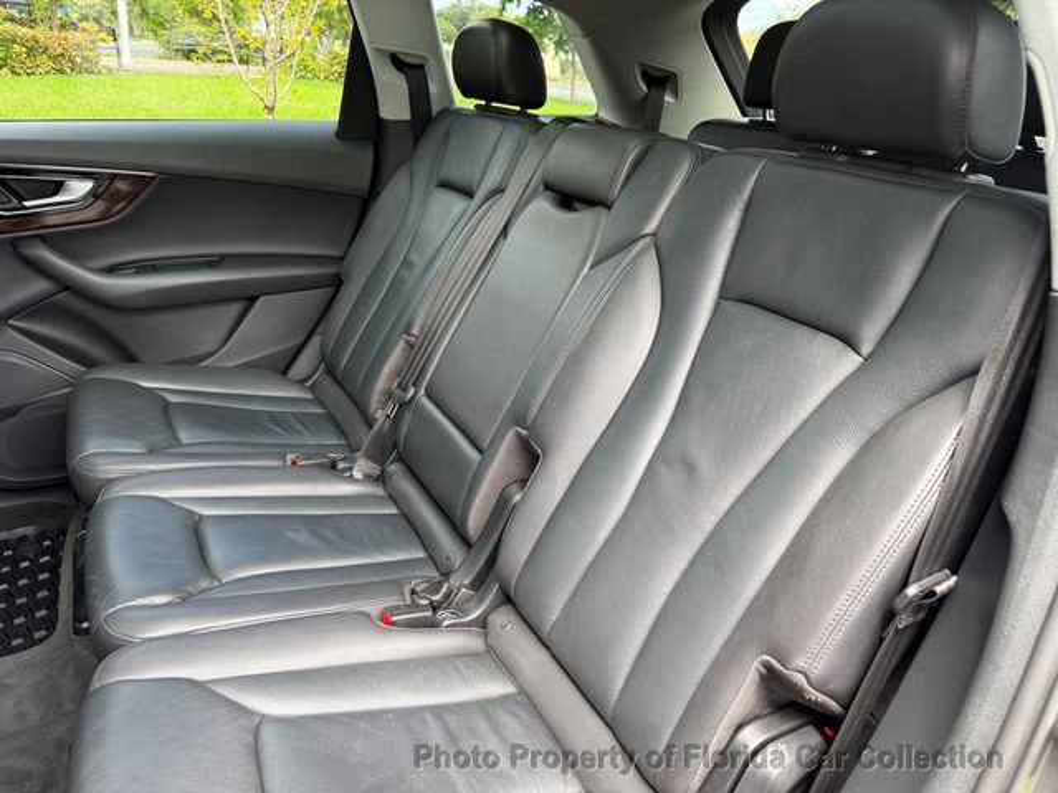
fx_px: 734
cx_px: 529
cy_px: 396
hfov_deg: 71.6
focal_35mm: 24
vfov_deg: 56.8
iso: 125
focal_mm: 6.76
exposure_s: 1/121
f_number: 1.78
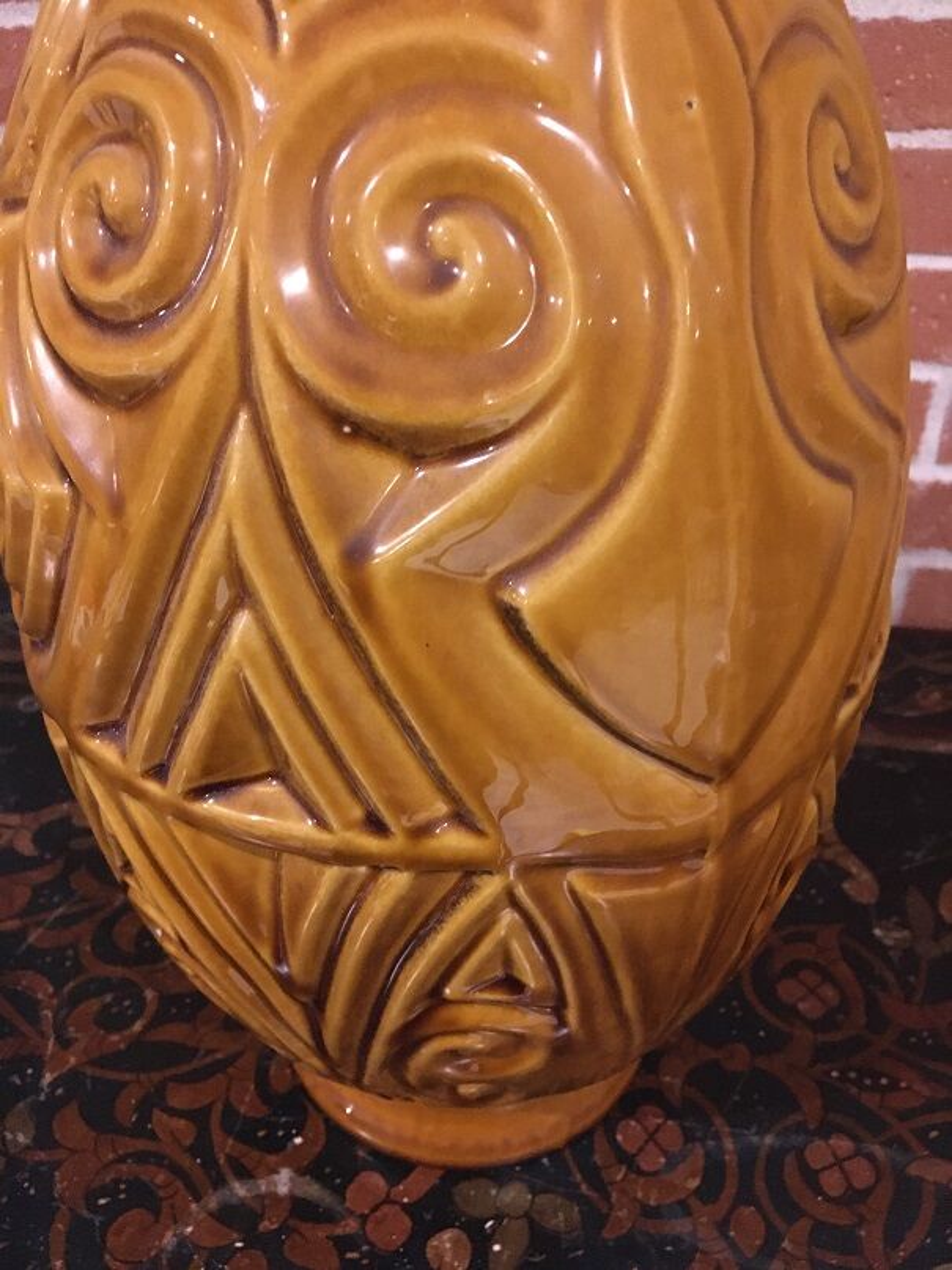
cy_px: 635
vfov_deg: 61.7
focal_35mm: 29
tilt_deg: -36.0
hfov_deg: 48.2
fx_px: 1064
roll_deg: +2.9
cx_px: 476
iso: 640
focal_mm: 4.15
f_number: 2.2
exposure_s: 1/17
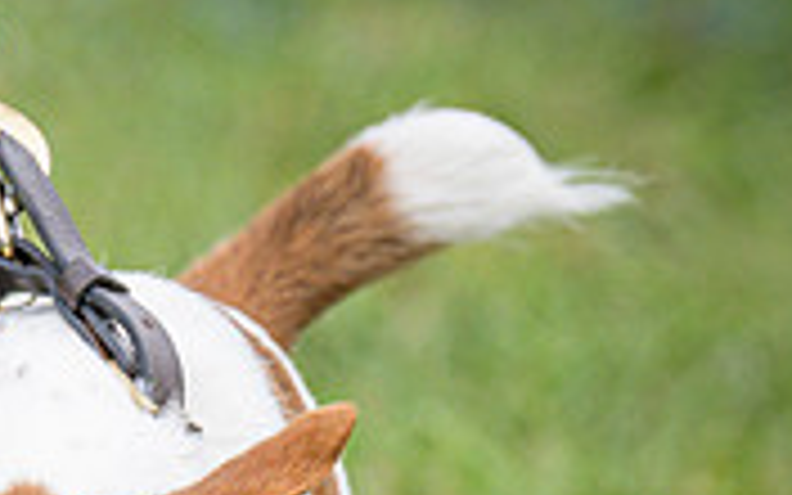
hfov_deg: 1.9
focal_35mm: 1132
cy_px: 1242
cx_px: 287
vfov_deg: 1.2
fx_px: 24434
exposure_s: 1/2000
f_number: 4
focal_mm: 185
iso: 400
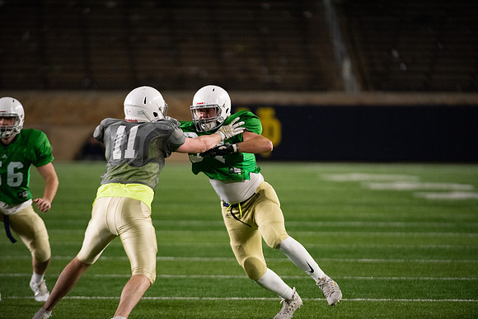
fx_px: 4648
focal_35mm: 350
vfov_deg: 3.9
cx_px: 239
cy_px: 160
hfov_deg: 5.9
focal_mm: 350
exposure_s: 1/500
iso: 5000
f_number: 4.5
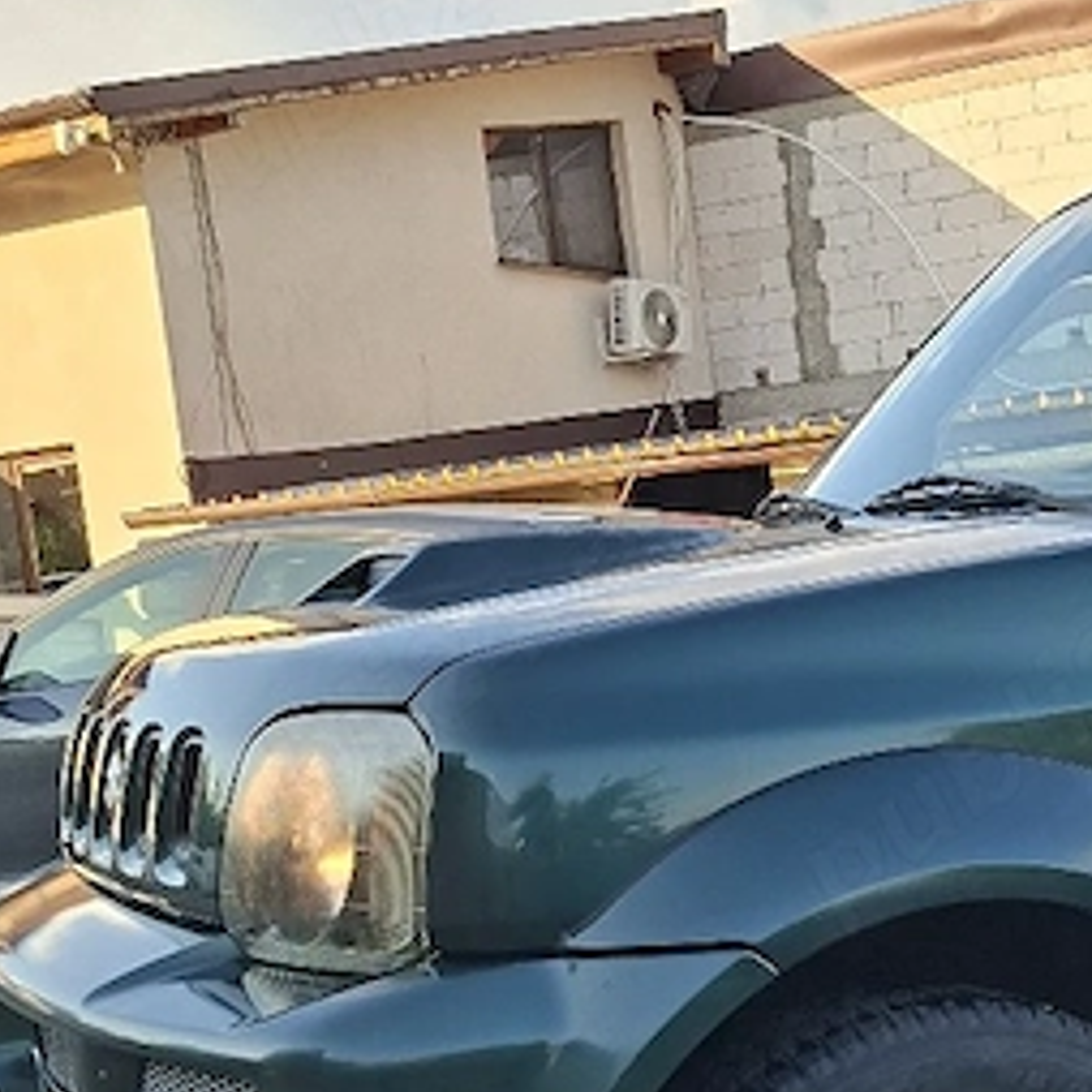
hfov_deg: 24.7
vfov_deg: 26.6
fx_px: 2284
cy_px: 804
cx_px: 1251
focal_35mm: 64
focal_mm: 5.54
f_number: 1.8
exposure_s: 1/455
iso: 50
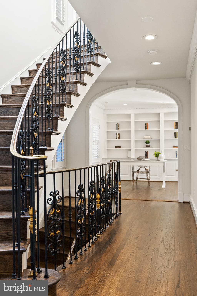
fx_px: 283
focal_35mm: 34
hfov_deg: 38.4
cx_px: 98
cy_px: 148
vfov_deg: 55.1
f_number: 4.5
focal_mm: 34.5
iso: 800
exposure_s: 1/25
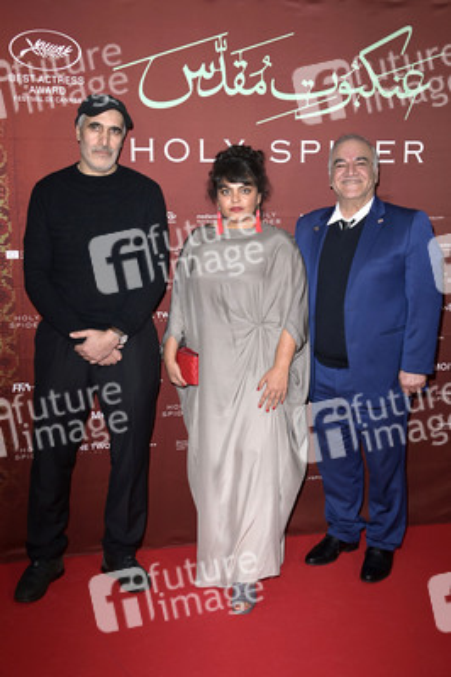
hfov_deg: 33.3
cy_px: 338
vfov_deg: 48.5
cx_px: 226
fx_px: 753
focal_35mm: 40
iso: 400
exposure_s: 1/250
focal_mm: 40
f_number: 5.6
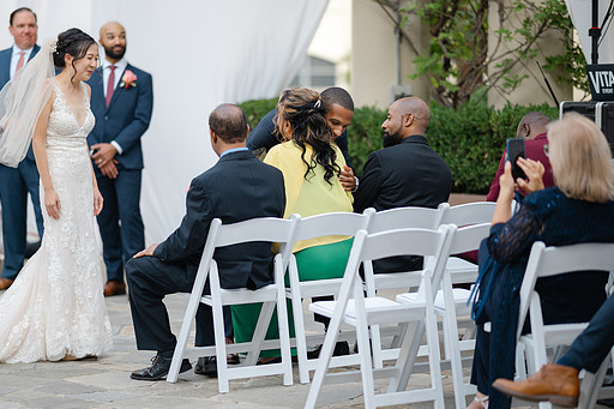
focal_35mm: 119
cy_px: 219
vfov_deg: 11.5
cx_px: 270
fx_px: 2029
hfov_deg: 17.2
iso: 64
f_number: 1.4
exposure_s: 1/500
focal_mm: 105
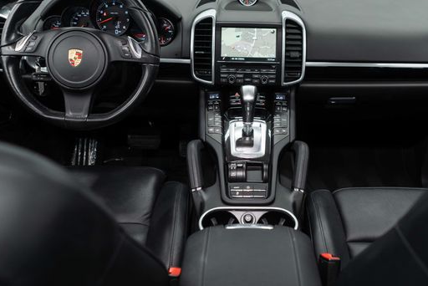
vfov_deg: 37.7
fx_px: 416
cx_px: 248
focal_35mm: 35
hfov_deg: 54.2
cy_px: 112
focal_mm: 28
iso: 500
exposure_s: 1/50
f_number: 3.2
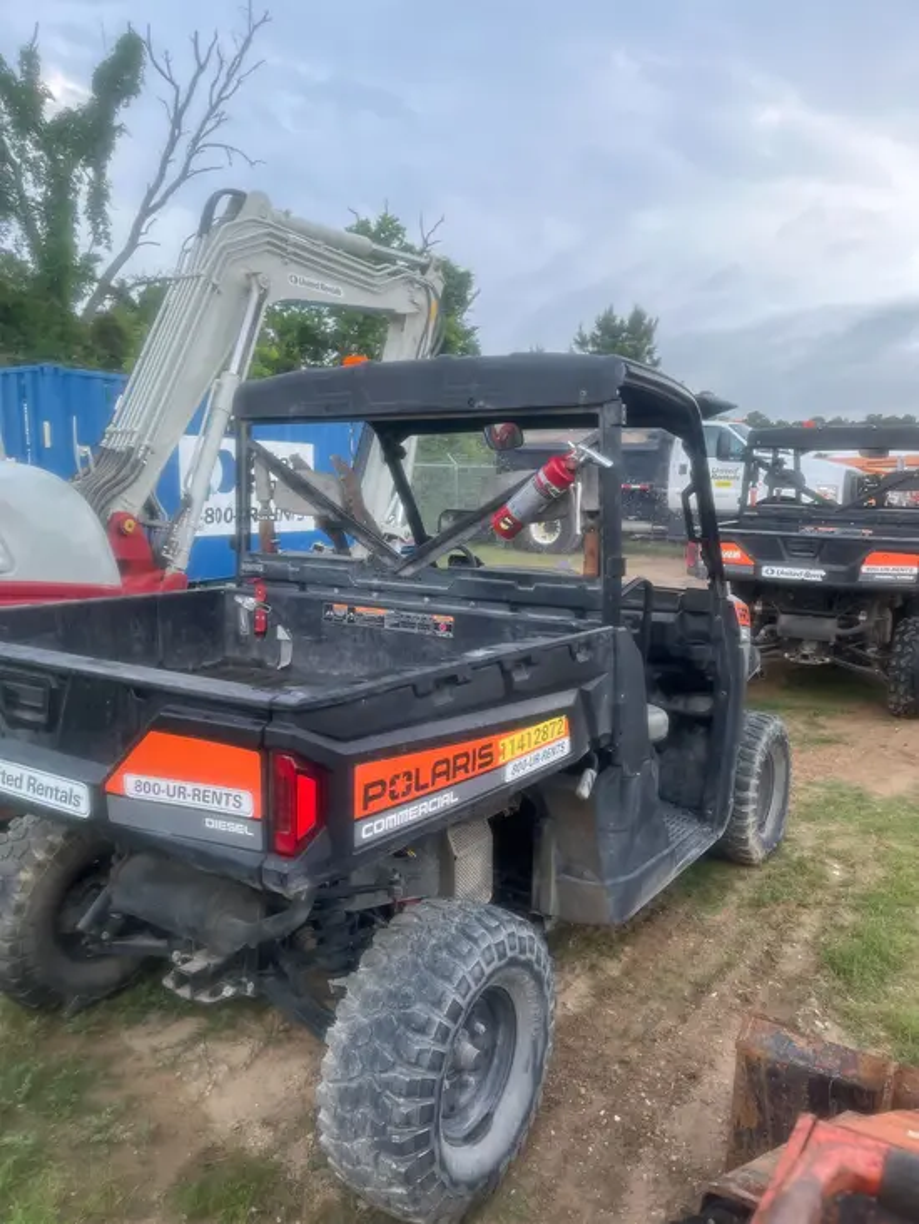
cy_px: 612
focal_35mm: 26
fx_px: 920
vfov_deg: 67.3
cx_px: 460
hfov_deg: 53.1
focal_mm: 5.1
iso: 32
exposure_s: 1/133
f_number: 1.6
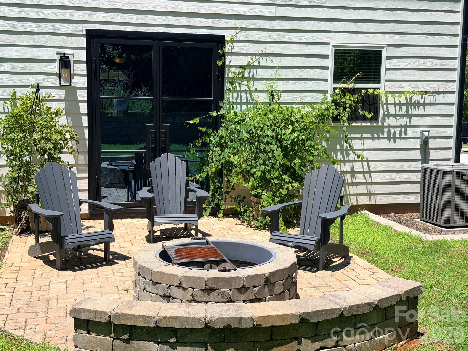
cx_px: 234
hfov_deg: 39.7
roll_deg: -1.0
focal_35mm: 48
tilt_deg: -7.7
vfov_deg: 30.3
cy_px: 176
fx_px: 649
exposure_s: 1/3534
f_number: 1.78
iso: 64
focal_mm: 6.76
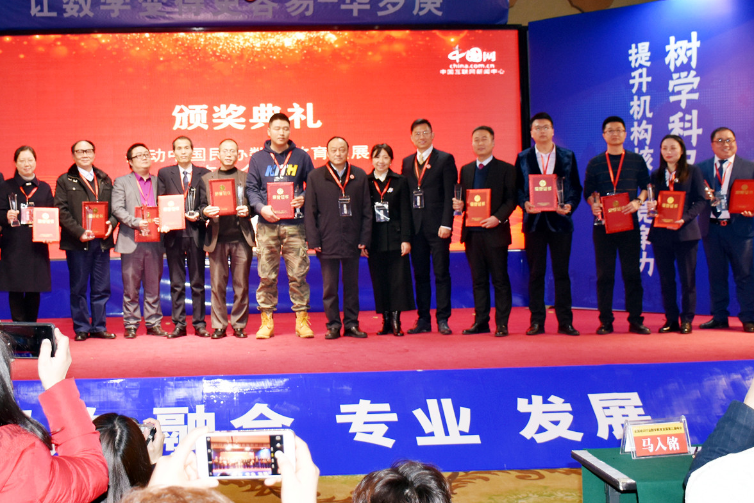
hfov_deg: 38.5
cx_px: 256
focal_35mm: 51
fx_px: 1068
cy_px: 167
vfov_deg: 26.3
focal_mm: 20
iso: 720
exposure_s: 1/60
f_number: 3.5
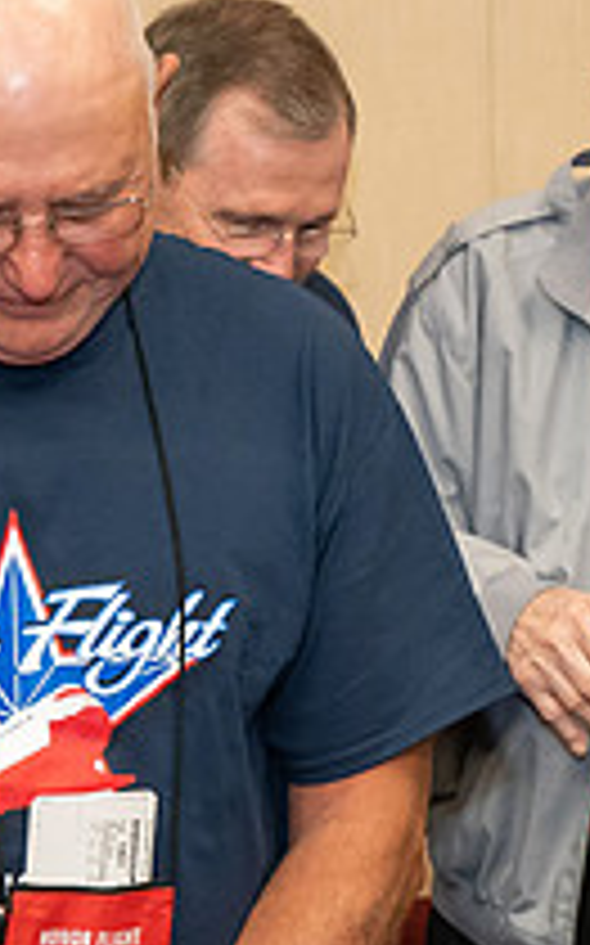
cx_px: 410
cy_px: 608
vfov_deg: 12.4
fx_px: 4354
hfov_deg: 7.7
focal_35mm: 169
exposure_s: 1/160
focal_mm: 60
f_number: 6
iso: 11400
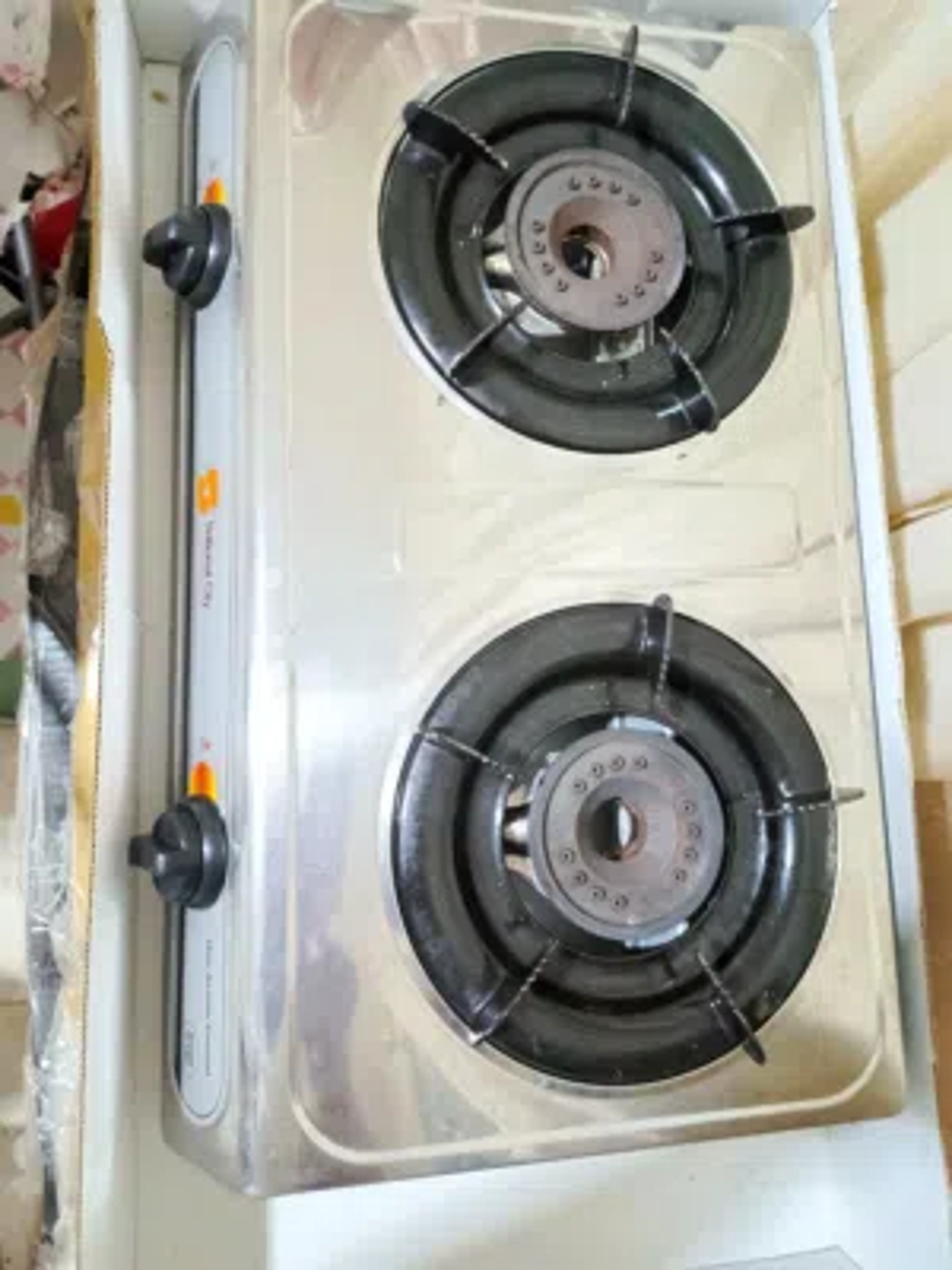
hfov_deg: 58.9
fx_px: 843
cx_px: 476
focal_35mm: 23
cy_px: 635
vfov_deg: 73.9
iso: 7787
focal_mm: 5.25
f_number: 1.75
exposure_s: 1/20
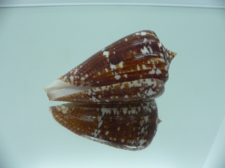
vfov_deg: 40.7
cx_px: 112
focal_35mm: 35
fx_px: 227
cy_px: 84
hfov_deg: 52.6
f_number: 2.8
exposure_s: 1/60
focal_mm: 4.6
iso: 100
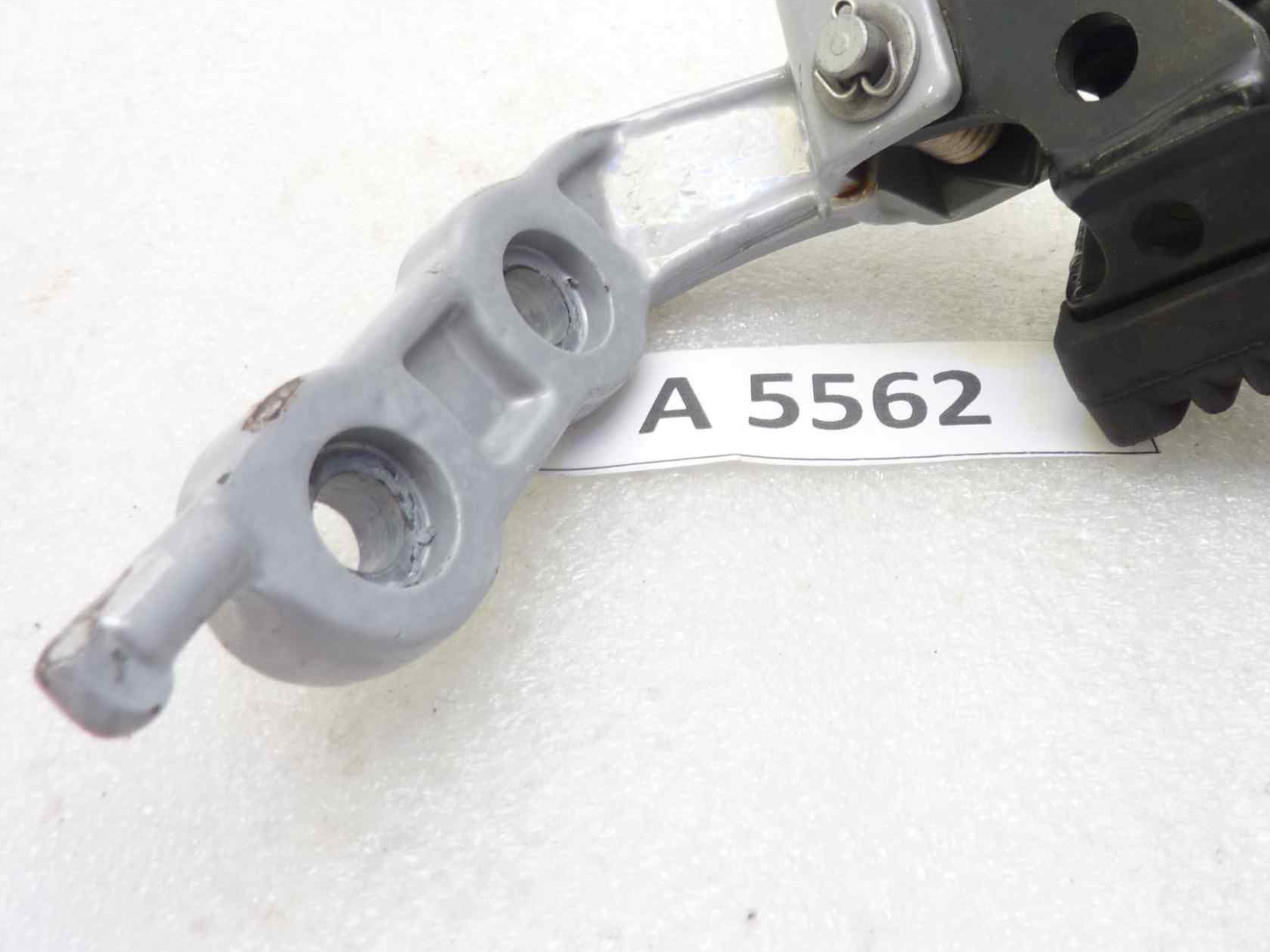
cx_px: 882
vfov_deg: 36.9
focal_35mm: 38
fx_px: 1394
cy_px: 242
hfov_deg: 47.9
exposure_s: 1/10
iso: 80
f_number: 3.3
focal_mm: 4.1
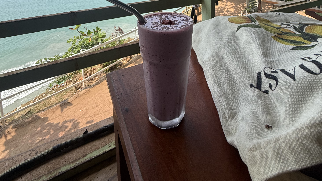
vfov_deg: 42.1
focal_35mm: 21
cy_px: -19
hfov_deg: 83.8
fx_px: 179
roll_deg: +1.1
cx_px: 161
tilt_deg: -5.6
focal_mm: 2.22
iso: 64
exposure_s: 1/914
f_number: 2.2
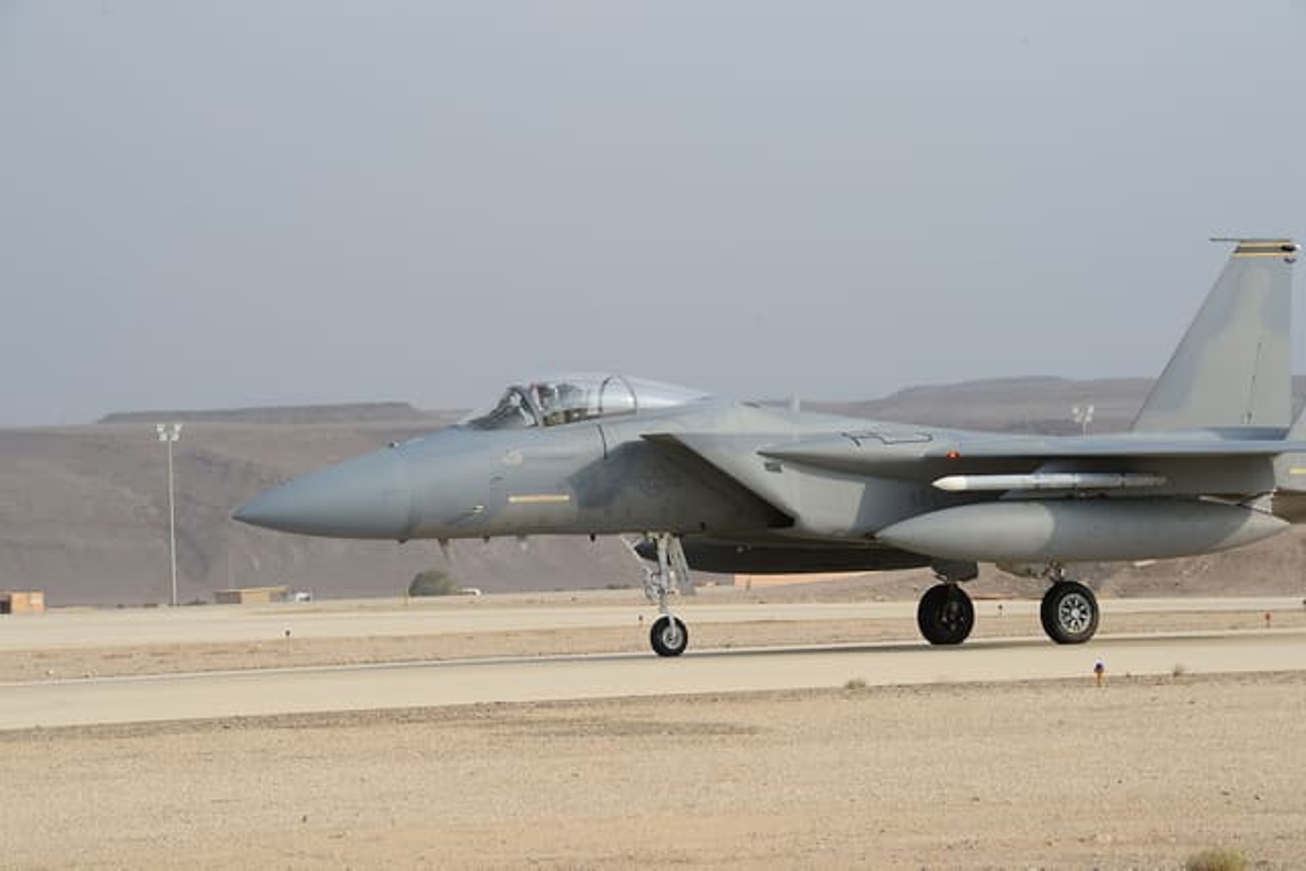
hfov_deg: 10.8
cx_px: 653
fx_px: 6894
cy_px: 436
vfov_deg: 7.2
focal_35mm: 190
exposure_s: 1/640
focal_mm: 190
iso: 2000
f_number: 22
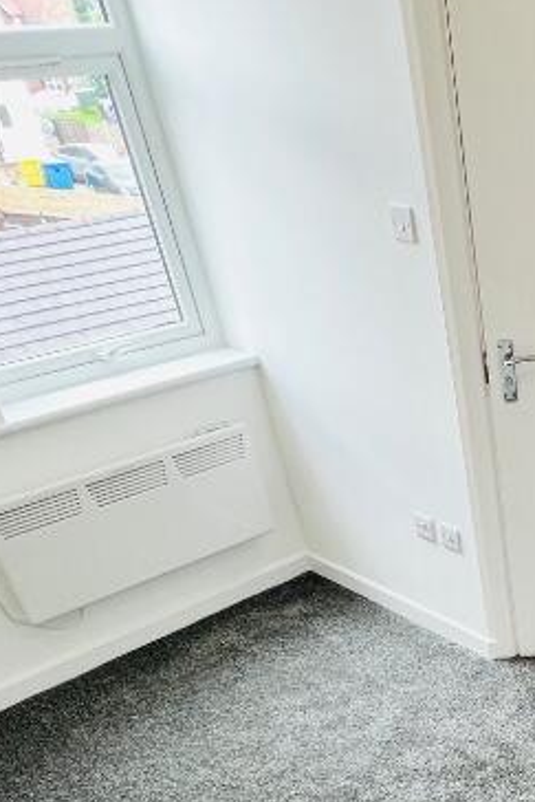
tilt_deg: -42.3
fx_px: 846
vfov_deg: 42.8
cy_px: 822
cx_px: 621
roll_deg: +1.6
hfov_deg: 30.5
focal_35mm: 38
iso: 125
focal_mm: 1.57
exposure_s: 1/100
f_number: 1.8
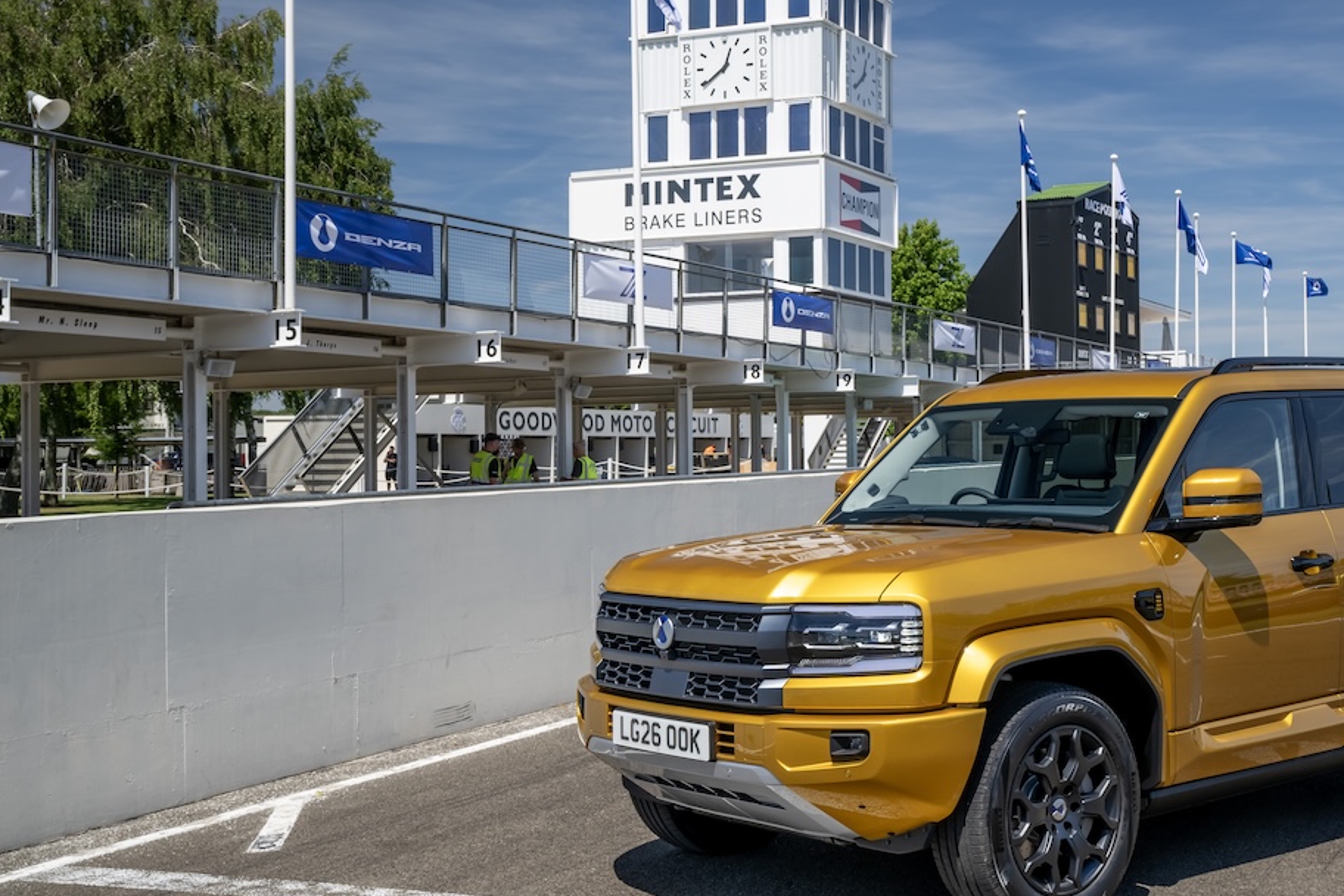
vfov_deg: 27.0
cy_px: 426
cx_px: 856
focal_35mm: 50
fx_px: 1867
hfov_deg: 39.3
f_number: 11
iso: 250
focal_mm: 38
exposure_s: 1/160
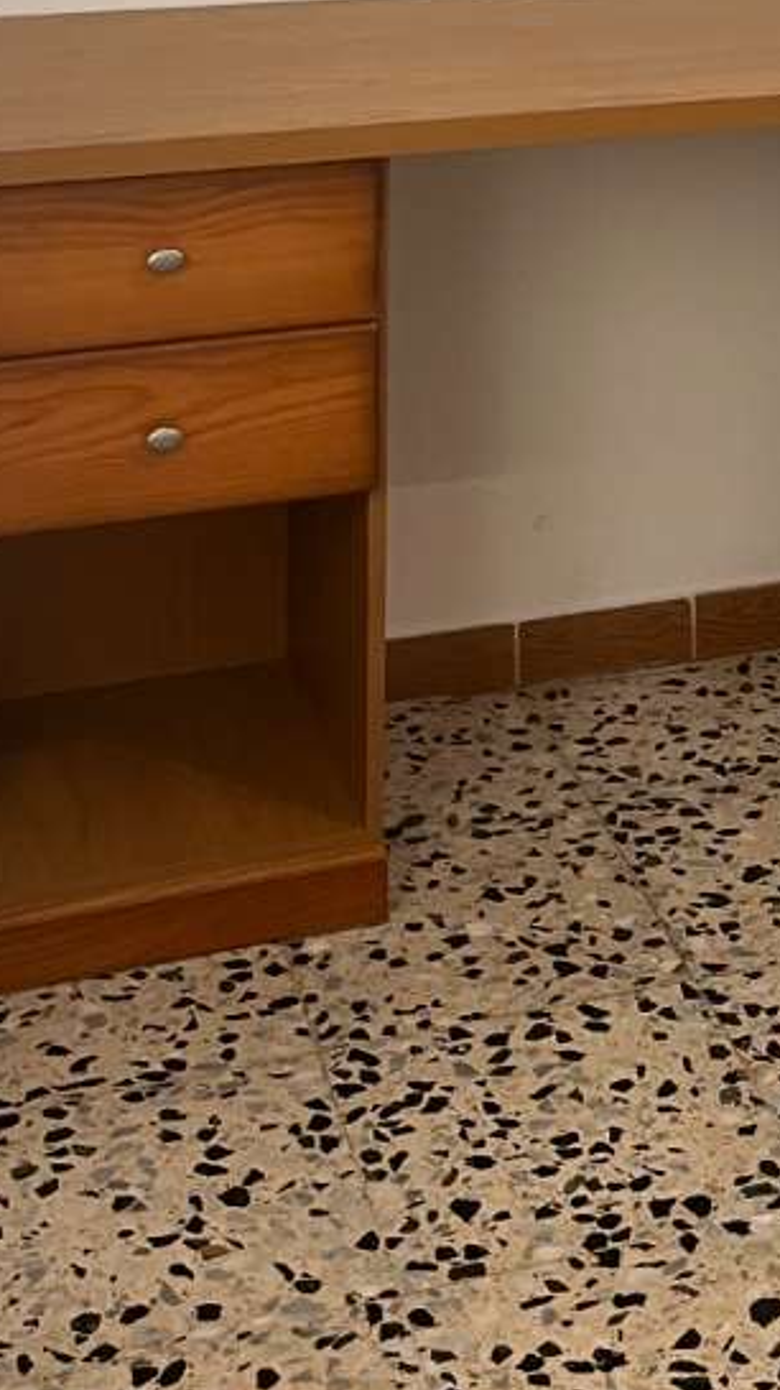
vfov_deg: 24.9
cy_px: -224
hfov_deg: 14.9
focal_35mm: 78
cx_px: 967
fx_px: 2872
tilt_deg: -8.4
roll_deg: -3.2
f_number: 1.6
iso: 160
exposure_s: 1/50
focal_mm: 5.1
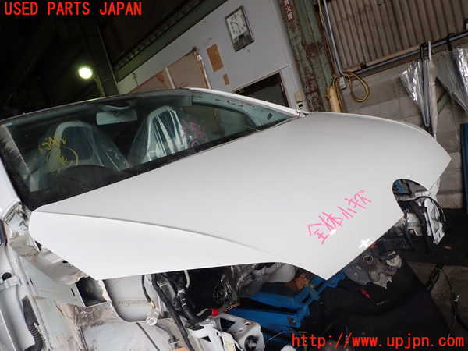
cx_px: 234
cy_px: 176
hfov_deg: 69.4
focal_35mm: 25
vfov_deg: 54.9
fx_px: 338
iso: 100
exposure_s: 1/100
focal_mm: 4.5
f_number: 2.8
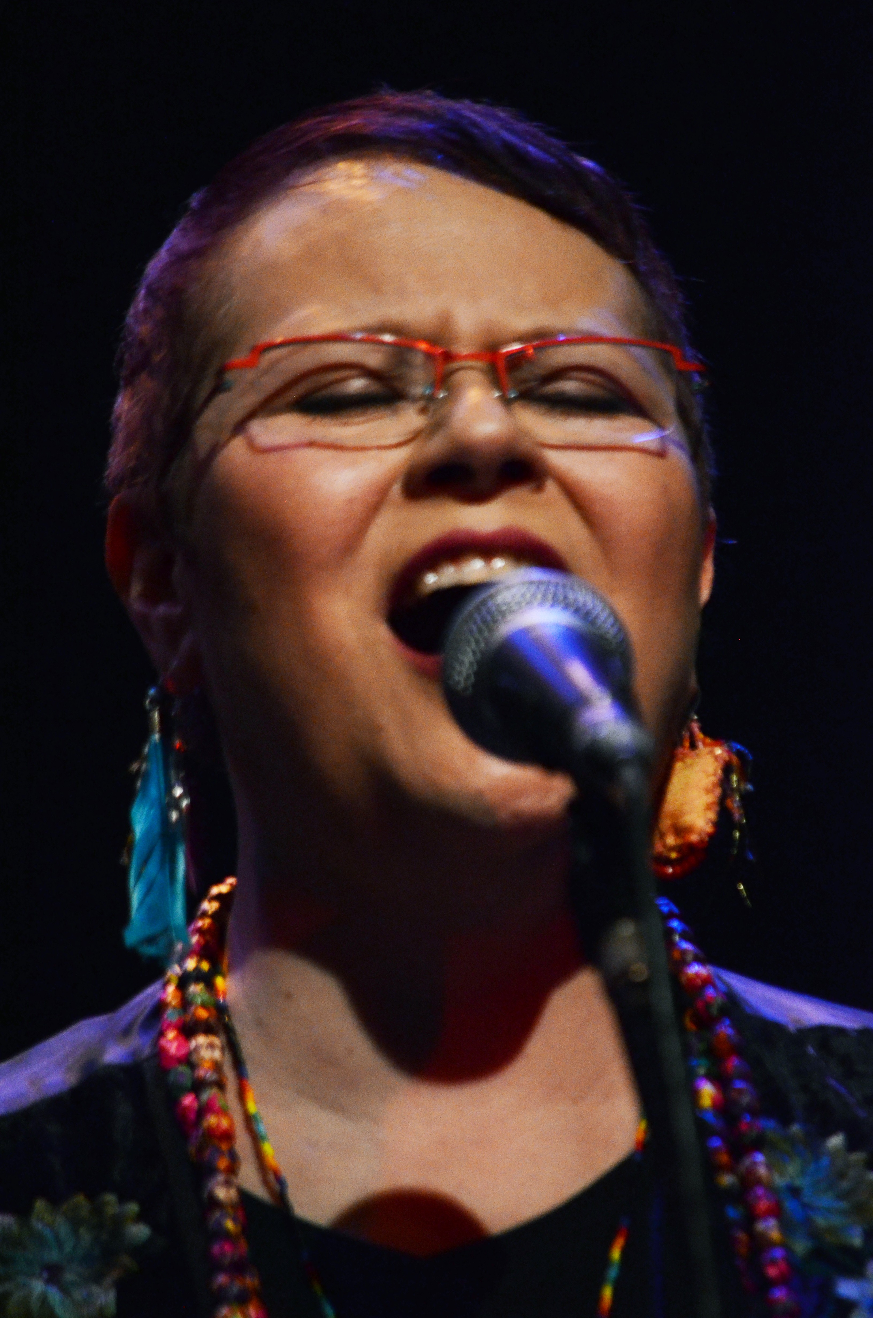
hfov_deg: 3.0
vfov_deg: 4.6
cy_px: 659
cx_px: 436
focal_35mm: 450
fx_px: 16442
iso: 3200
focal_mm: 300
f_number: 5.6
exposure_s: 1/30
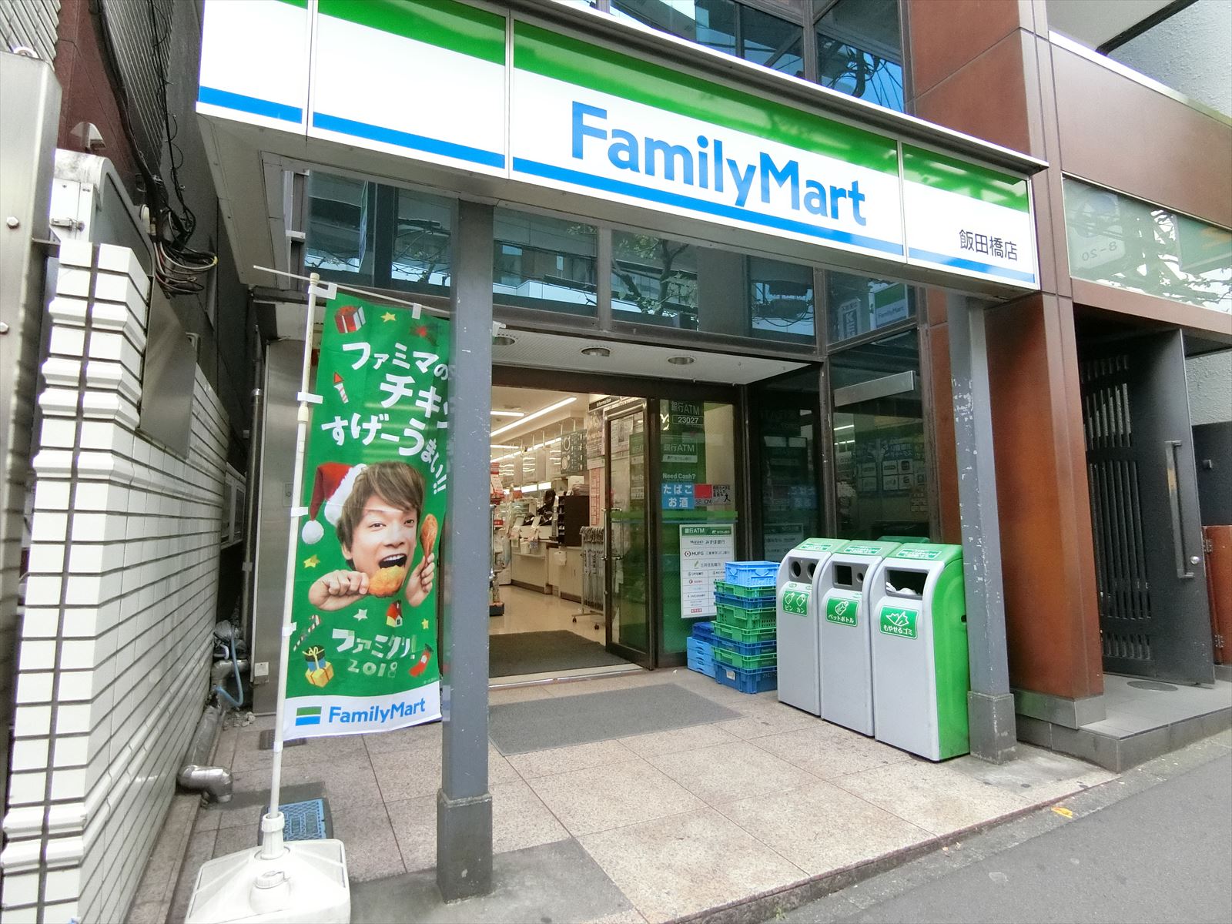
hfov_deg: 84.7
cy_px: 462
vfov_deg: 68.7
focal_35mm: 19
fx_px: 676
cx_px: 616
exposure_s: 1/640
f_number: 2.7
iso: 800
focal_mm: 4.06
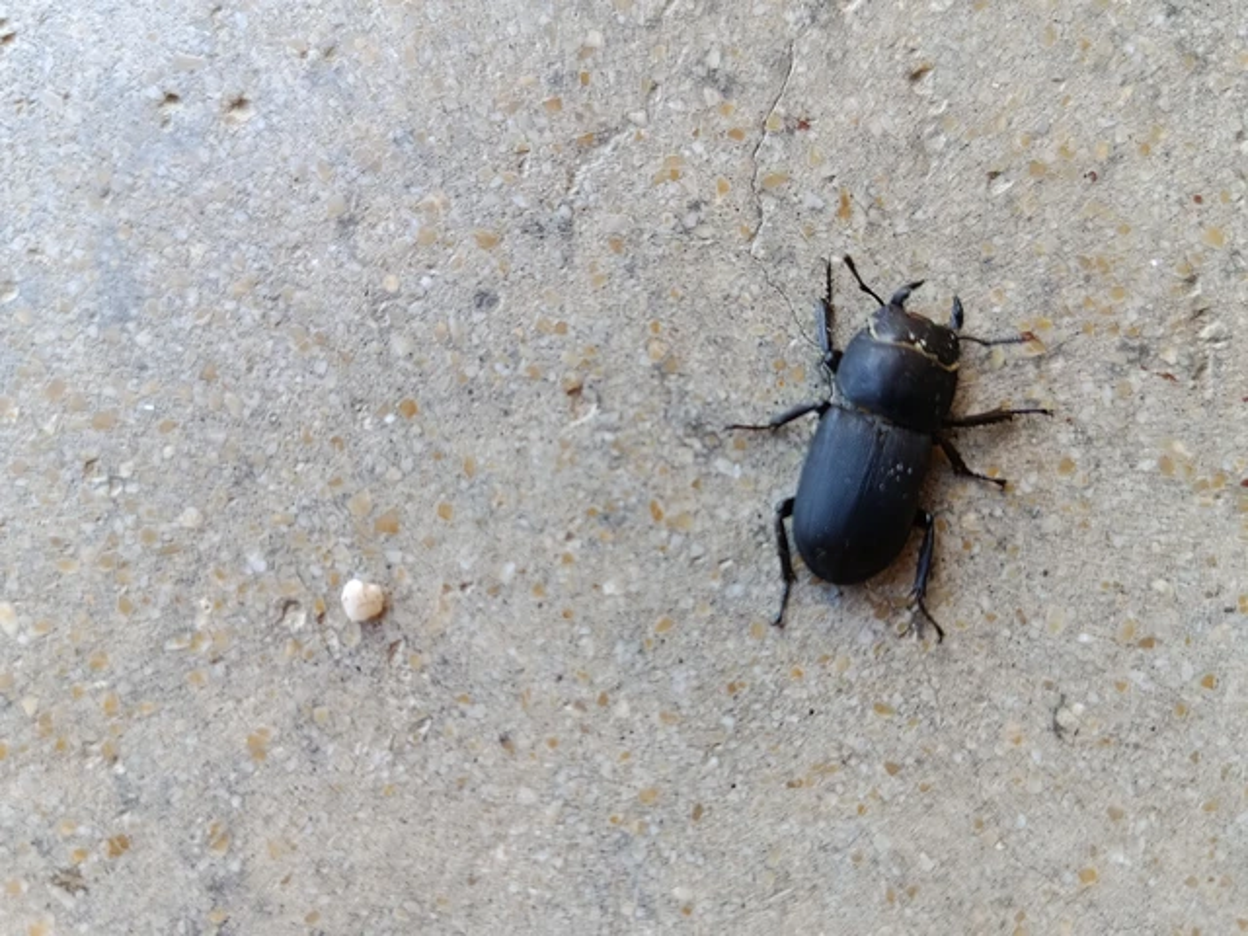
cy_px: 468
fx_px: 1046
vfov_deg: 48.2
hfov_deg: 61.7
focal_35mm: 29
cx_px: 624
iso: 163
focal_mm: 5.24
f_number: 1.7
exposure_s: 1/100
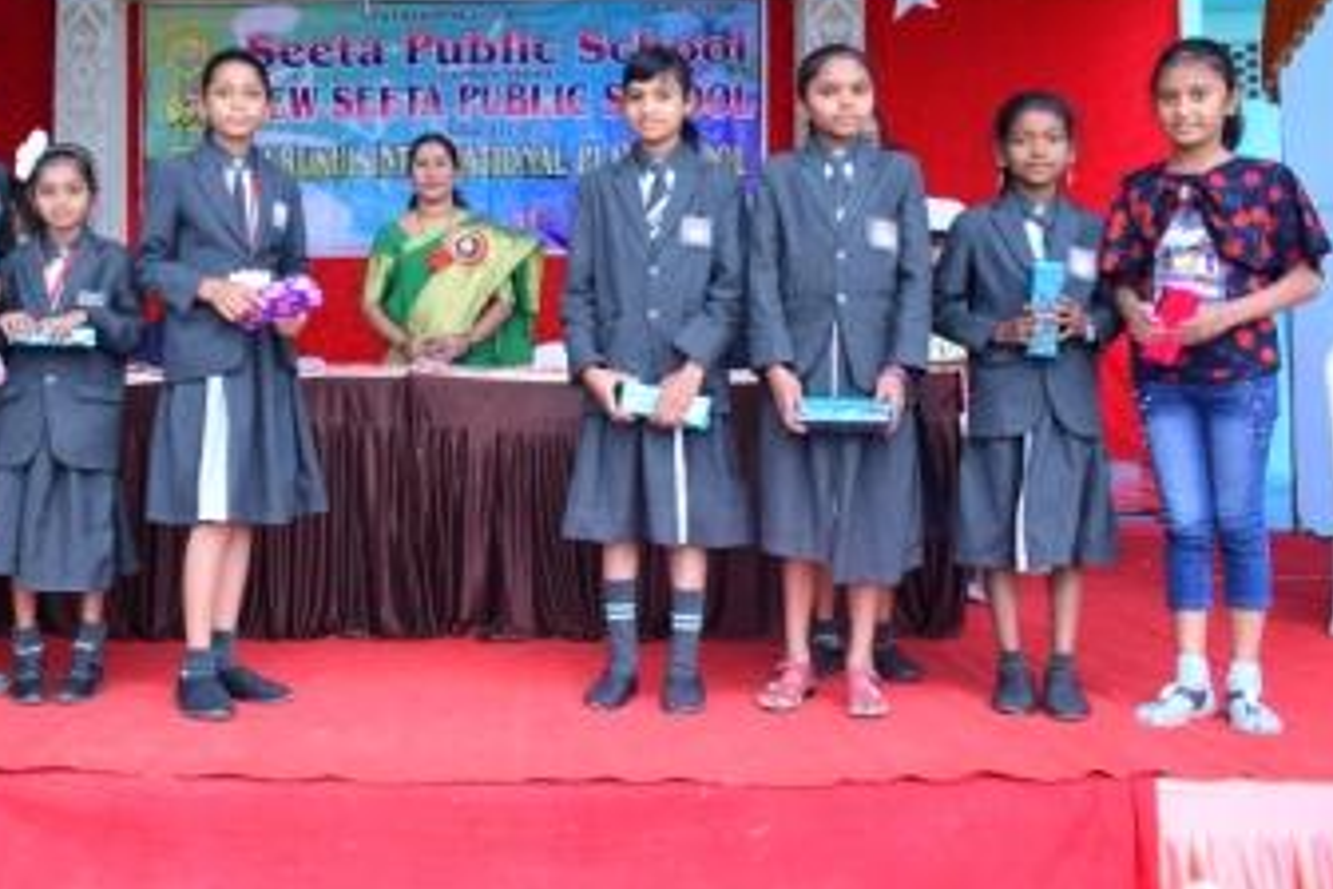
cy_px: 343
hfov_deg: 47.7
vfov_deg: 33.3
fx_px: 1481
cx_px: 452
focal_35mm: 40
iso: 640
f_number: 4
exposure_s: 1/250
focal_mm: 20
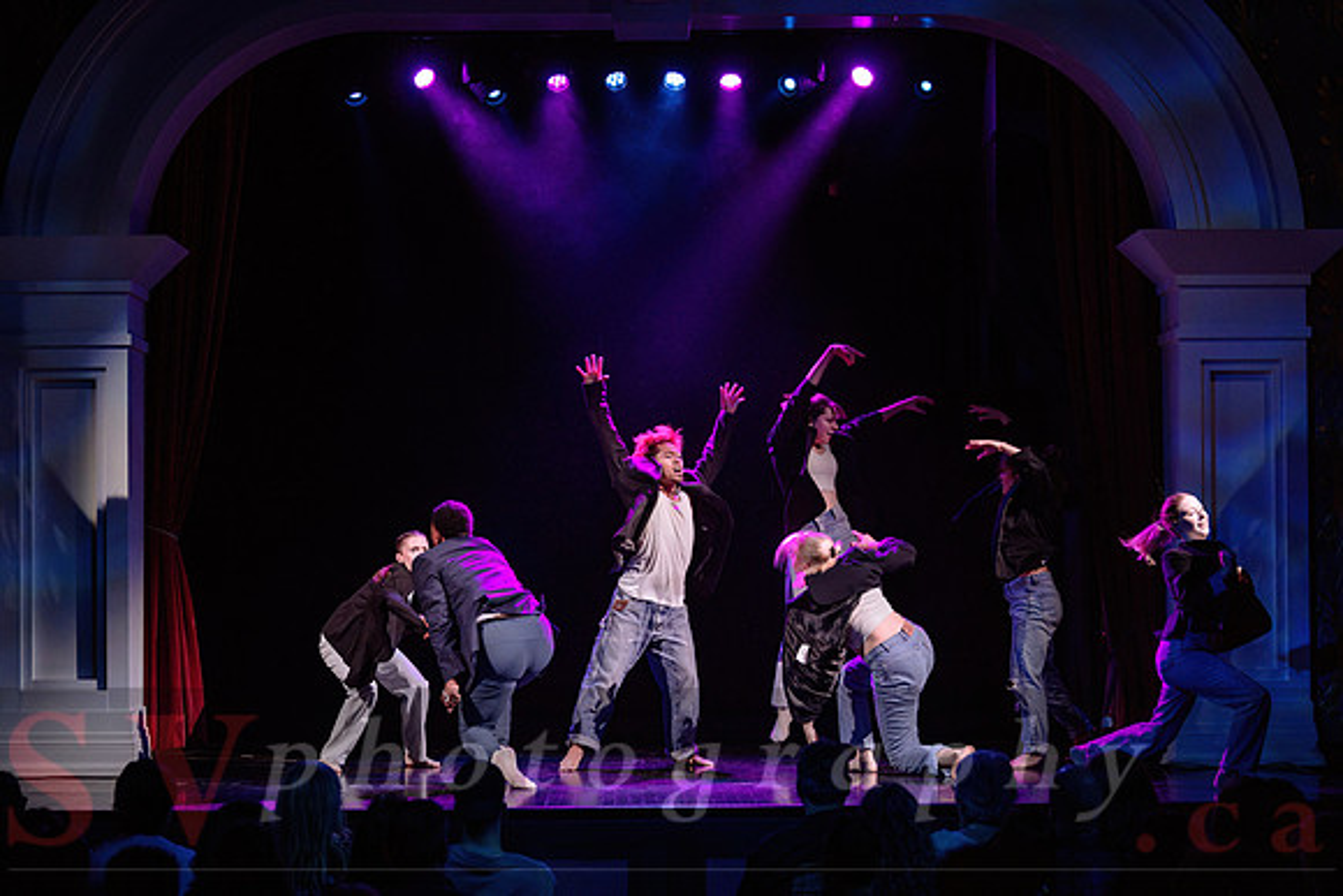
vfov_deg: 15.5
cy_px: 479
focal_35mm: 88
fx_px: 3288
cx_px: 729
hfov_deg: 23.1
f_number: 2.8
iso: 1600
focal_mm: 78
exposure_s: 1/200
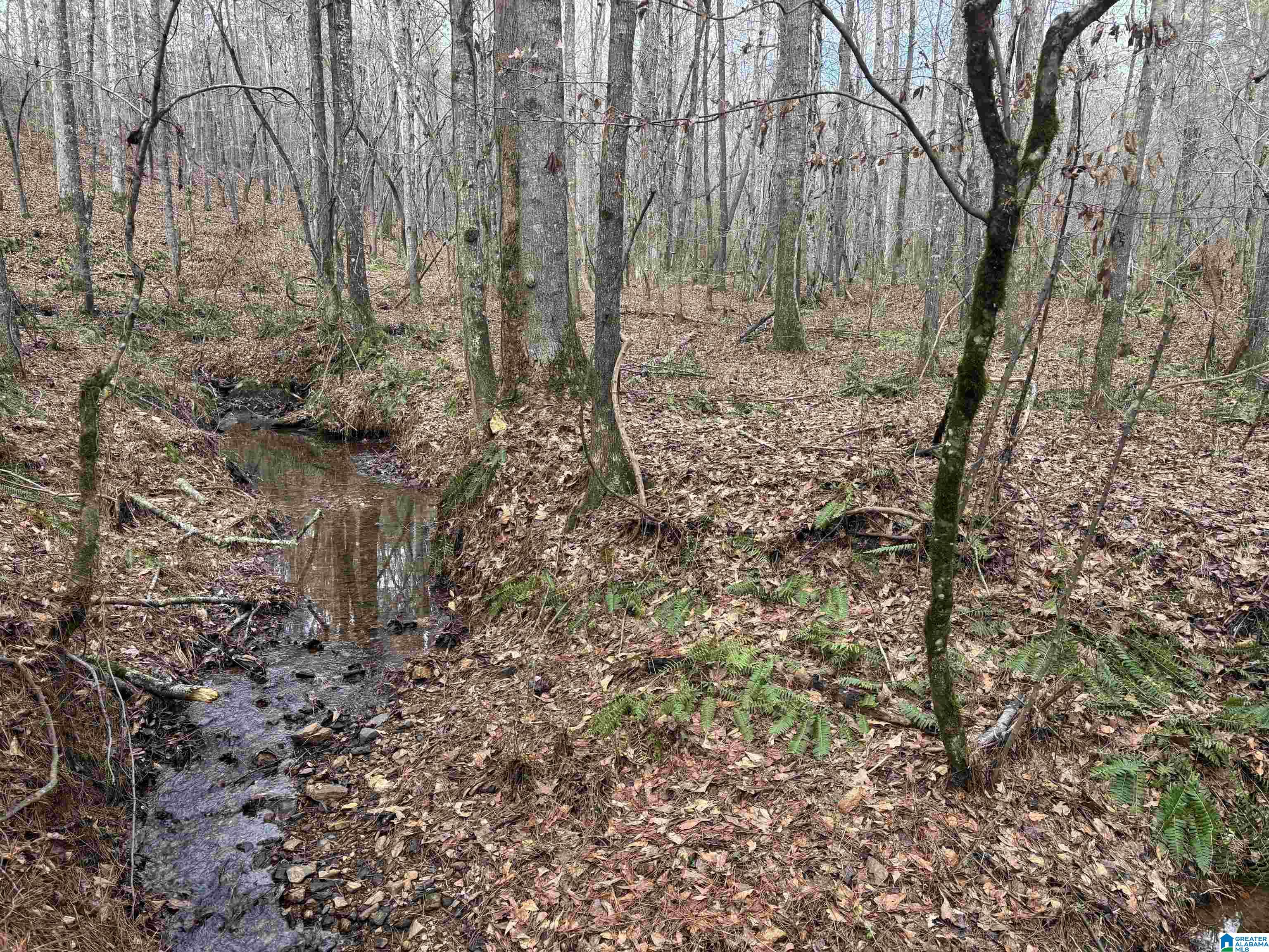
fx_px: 953
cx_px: 634
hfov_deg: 67.3
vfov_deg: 53.1
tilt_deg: -12.0
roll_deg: -0.1
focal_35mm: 26
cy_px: 476
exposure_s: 1/227
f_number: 1.6
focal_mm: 5.96
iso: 40
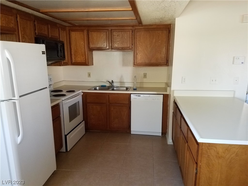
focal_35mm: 26
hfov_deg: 67.3
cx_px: 124
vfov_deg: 53.1
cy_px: 93
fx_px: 186
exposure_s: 1/46
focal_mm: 4.2
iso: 640
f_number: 1.7
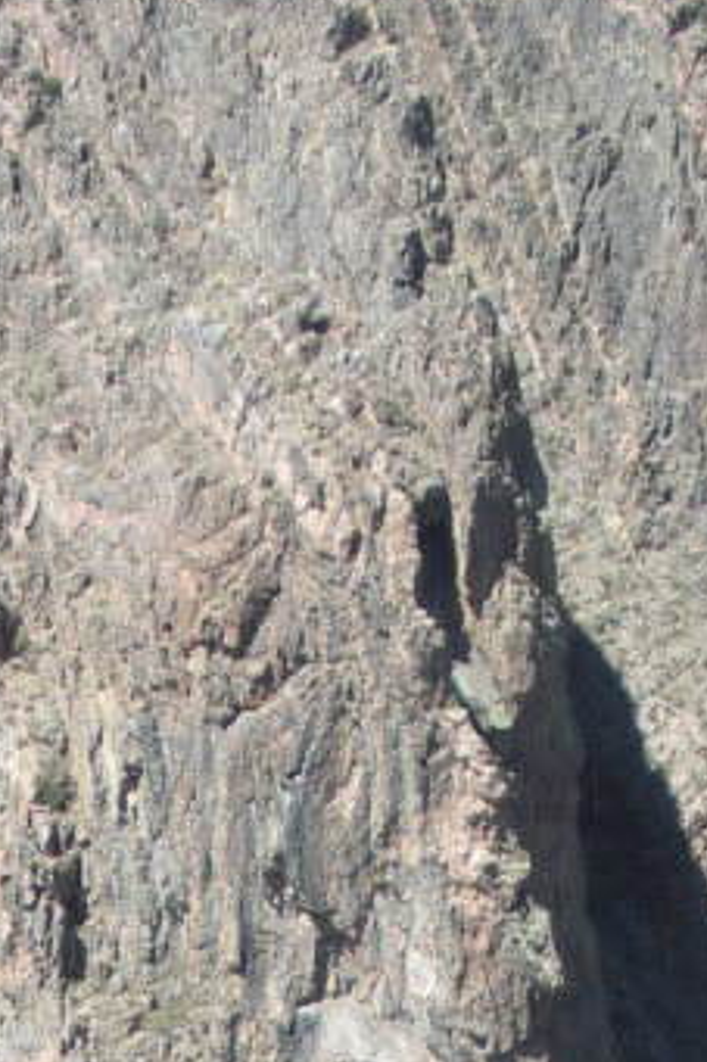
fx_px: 3450
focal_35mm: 117
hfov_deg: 11.7
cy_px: 1613
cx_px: 128
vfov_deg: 16.0
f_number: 3.5
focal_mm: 6.3
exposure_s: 1/275
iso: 64
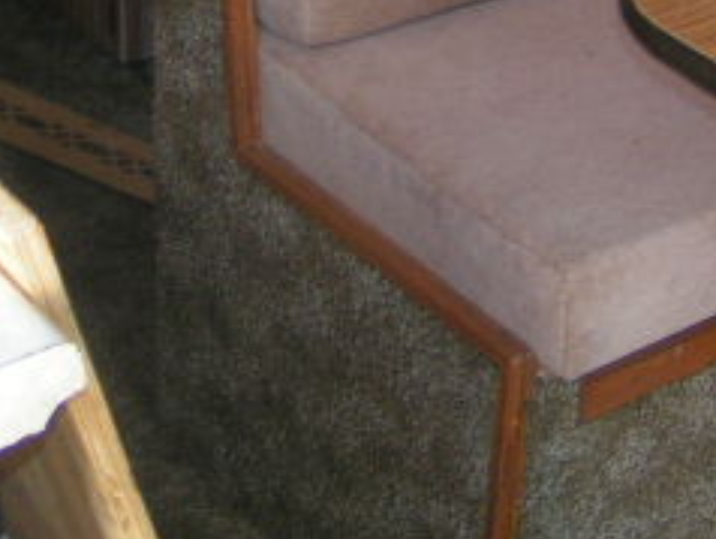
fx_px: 2112
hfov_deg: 19.2
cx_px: 334
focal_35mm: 102
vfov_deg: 14.2
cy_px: -81
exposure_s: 1/40
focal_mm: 5.8
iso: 100
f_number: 2.8
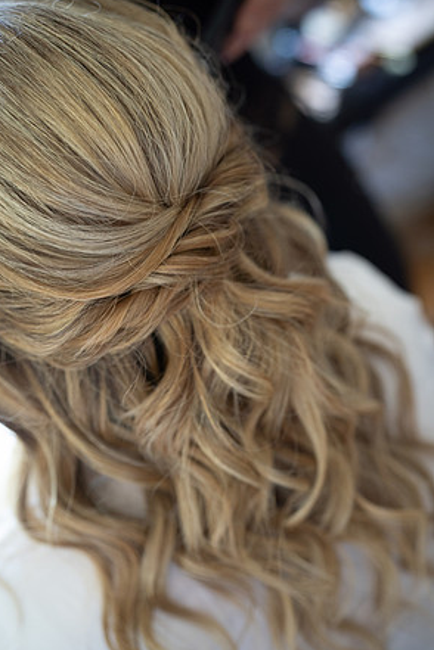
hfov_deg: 26.5
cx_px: 214
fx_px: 922
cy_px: 323
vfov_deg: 38.9
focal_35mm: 51
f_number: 2.5
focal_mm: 50
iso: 800
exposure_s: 1/80
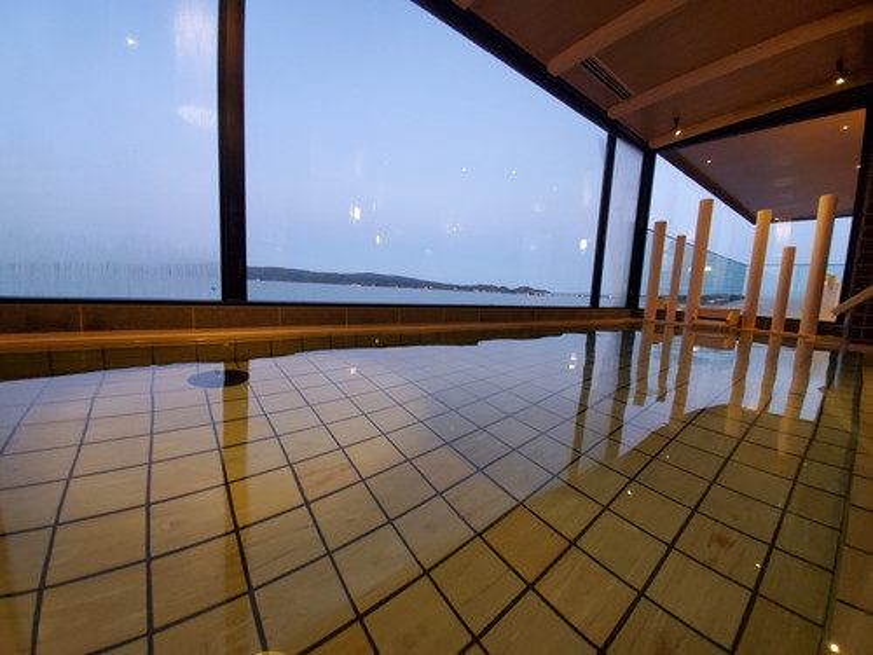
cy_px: 328
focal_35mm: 13
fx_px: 328
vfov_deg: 89.9
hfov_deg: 106.2
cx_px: 436
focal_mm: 1.8
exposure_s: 1/29
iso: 640
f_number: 2.2
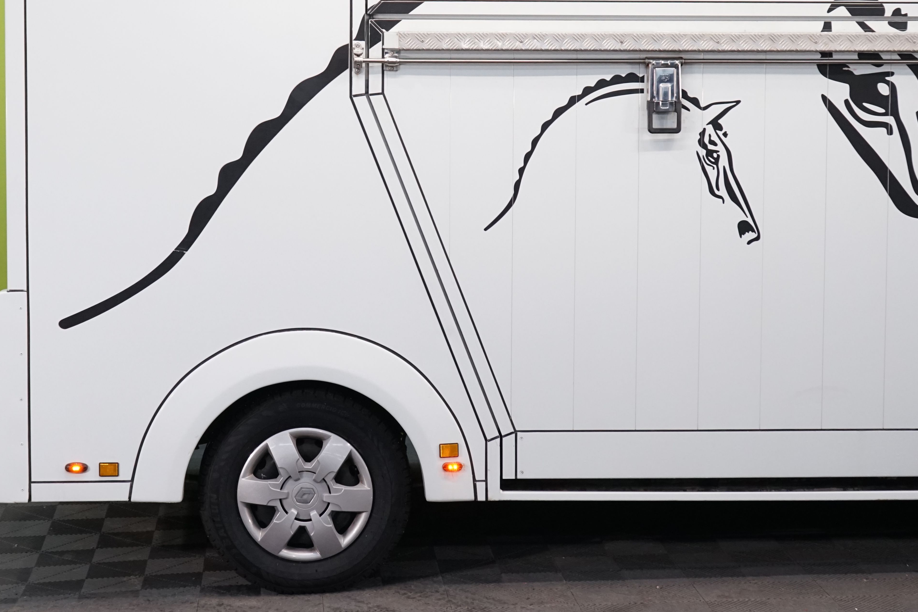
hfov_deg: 26.2
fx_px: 1963
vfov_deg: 17.6
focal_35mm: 77
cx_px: 346
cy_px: 146
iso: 2000
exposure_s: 1/160
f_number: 5.6
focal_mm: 49
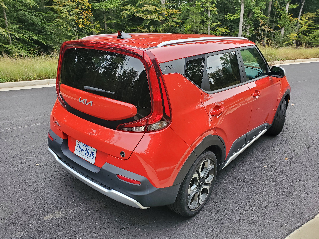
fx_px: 240
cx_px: 160
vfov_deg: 53.1
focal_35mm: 26
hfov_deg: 67.3
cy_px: 120
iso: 80
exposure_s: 1/120
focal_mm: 4.3
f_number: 2.4
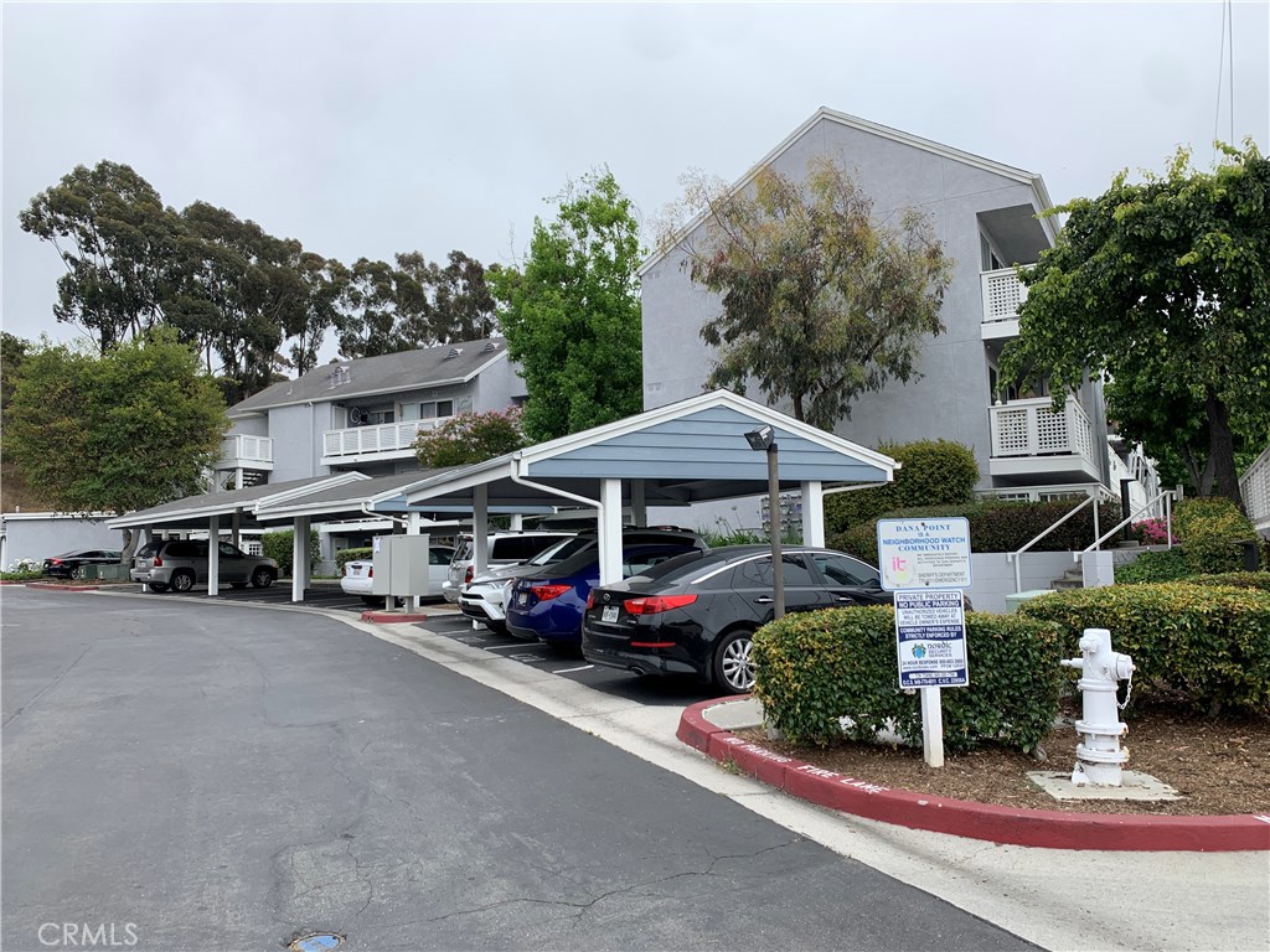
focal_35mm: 26
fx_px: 954
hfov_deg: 67.3
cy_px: 476
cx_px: 635
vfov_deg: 53.1
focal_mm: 4.25
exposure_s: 1/1350
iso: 25
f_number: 1.8
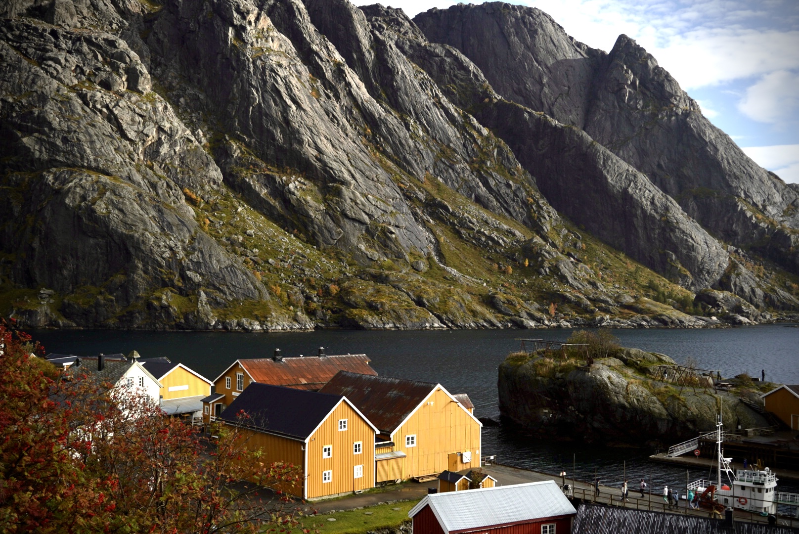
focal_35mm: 42
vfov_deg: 31.9
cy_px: 267
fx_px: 933
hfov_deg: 46.4
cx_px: 400
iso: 100
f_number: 5.6
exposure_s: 1/800
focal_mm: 28
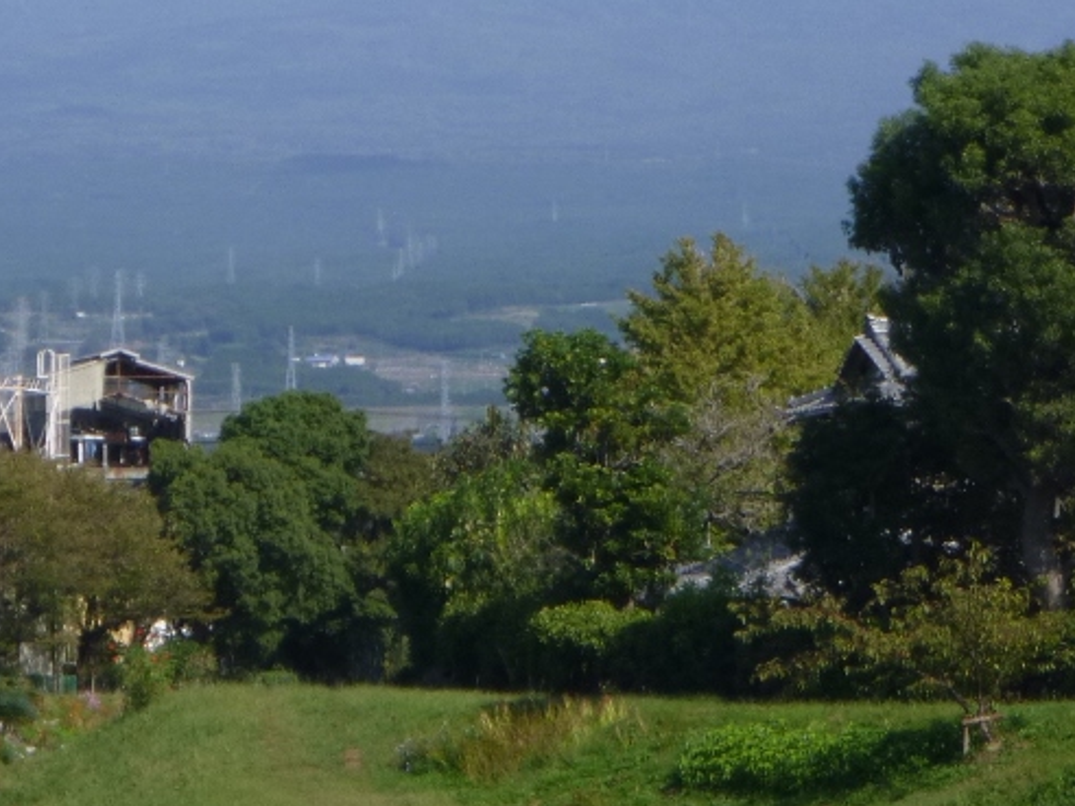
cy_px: 122
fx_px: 6459
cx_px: 363
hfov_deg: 9.5
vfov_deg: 7.1
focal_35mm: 208
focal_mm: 18
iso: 100
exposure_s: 1/320
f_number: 5.7
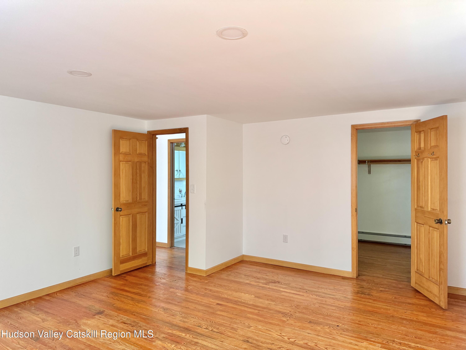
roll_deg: +0.3
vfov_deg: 56.8
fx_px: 323
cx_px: 233
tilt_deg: -0.8
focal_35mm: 24
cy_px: 175
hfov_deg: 71.6
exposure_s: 1/121
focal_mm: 6.76
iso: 200
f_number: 1.78
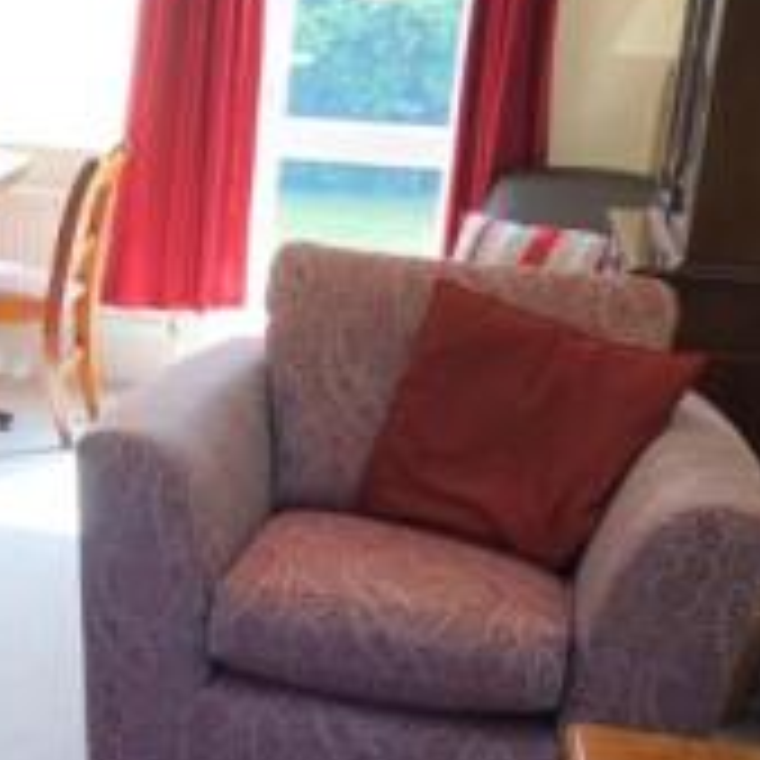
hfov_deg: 20.0
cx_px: -238
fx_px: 1962
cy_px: 555
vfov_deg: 21.8
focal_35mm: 79
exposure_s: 1/60
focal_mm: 16
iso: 160
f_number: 4
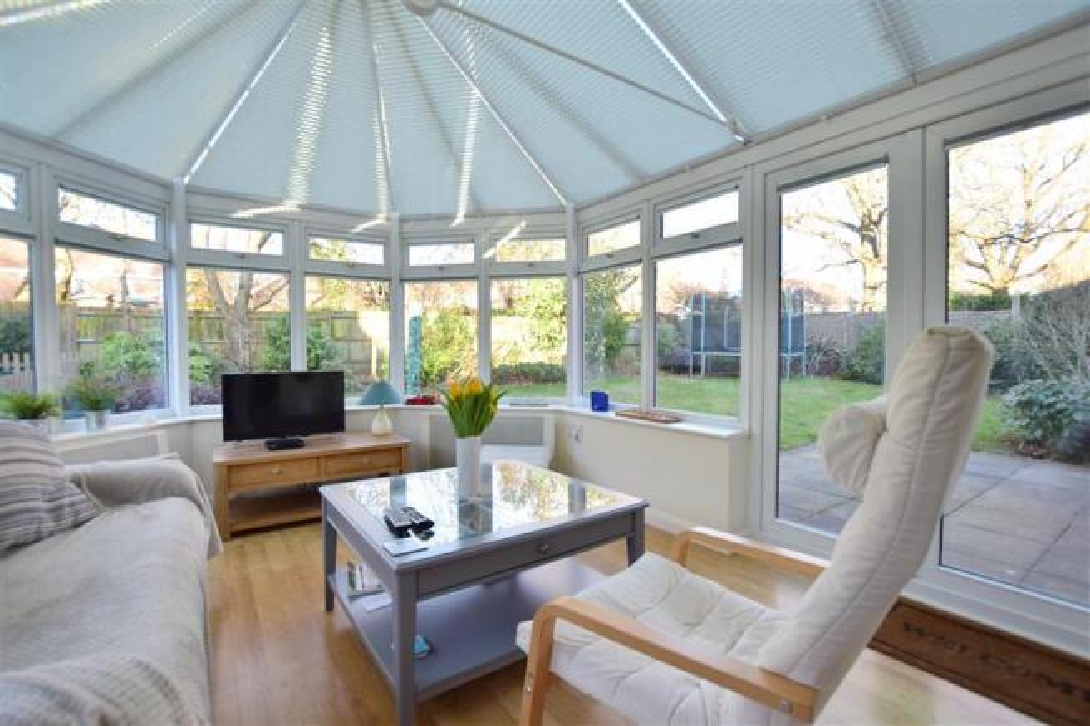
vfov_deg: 77.3
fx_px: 454
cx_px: 545
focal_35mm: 15
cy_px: 363
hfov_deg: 100.4
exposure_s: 1/100
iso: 200
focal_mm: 10
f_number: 5
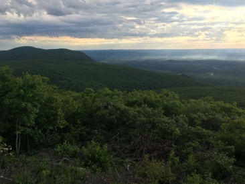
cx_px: 122
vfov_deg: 48.2
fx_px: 205
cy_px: 92
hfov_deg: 61.7
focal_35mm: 29
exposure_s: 1/541
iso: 25
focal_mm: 4.15
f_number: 2.2
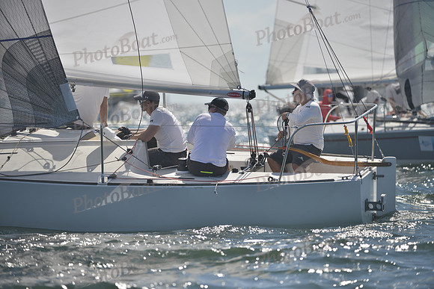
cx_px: 217
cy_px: 144
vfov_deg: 5.1
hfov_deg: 7.6
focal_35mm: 270
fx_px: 3256
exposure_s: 1/3200
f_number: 4
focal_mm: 270
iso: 200
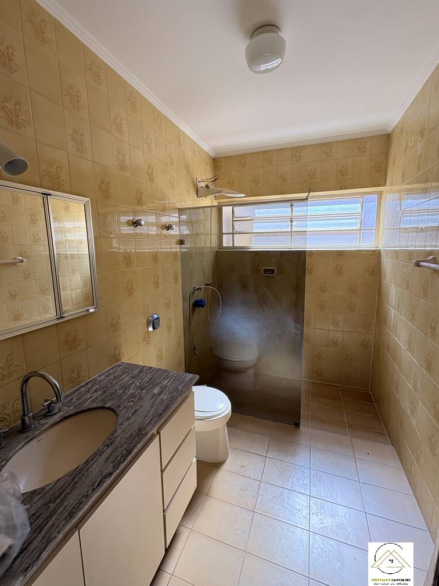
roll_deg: +0.5
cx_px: 224
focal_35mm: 15
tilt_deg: -7.9
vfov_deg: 98.1
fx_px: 254
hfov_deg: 81.7
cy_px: 284
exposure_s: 1/131
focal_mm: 2.22
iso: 80
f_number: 2.2
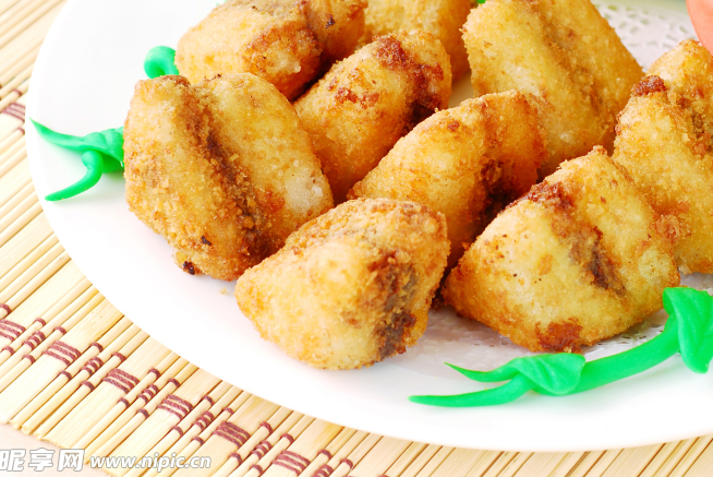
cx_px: 539
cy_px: 106
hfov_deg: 14.5
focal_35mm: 141
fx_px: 2794
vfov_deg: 9.7
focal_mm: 60
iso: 100
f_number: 7.1
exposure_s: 1/200
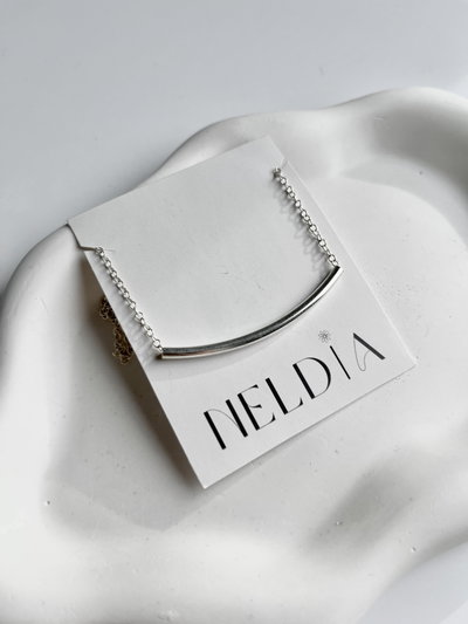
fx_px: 468
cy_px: 312
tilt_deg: -63.2
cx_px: 234
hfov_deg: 53.1
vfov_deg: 67.3
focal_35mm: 26
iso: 50
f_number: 1.6
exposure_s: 1/920
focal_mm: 5.1
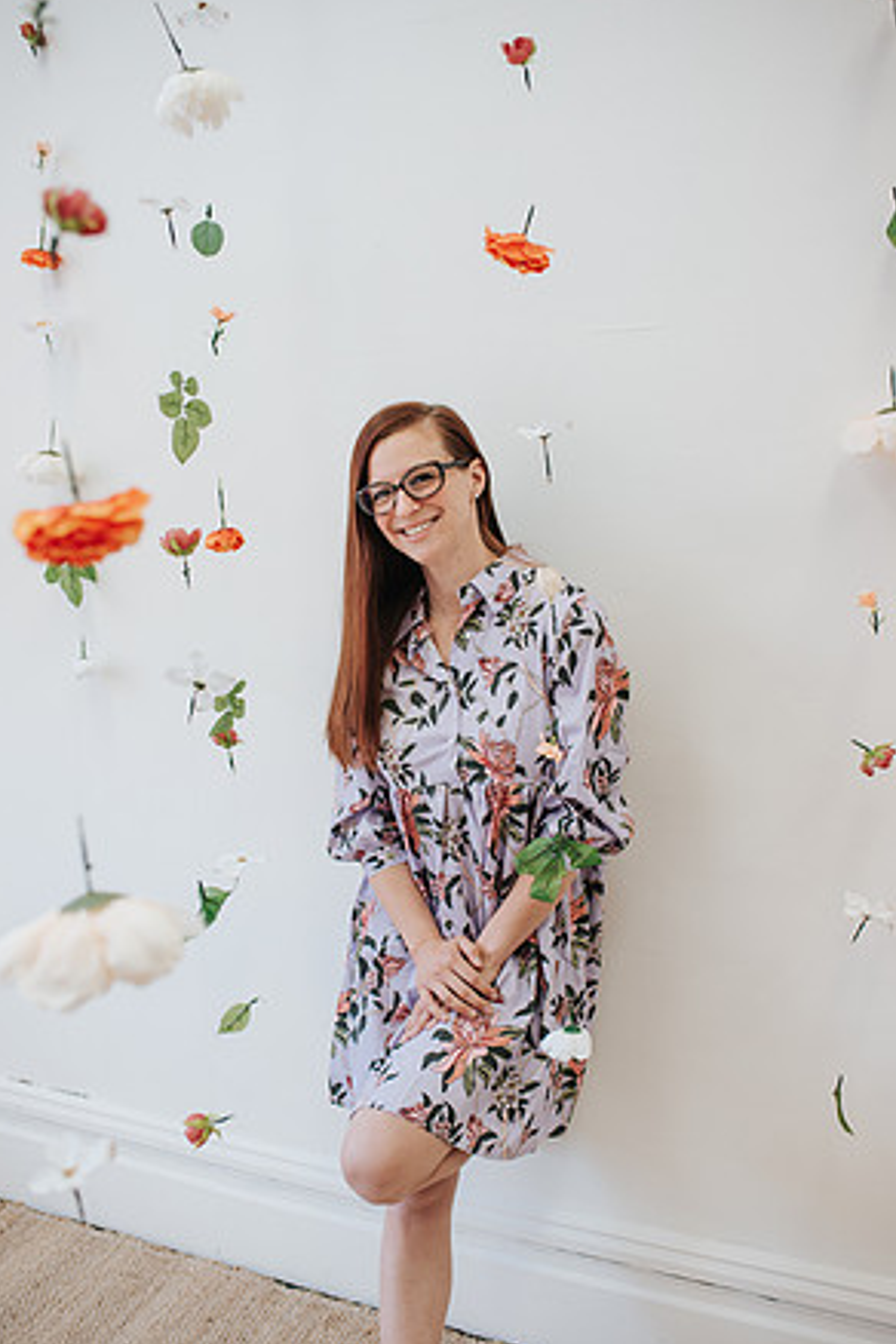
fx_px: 1344
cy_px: 669
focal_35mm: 36
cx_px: 448
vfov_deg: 53.1
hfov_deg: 36.9
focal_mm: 35
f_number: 2.8
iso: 320
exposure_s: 1/200
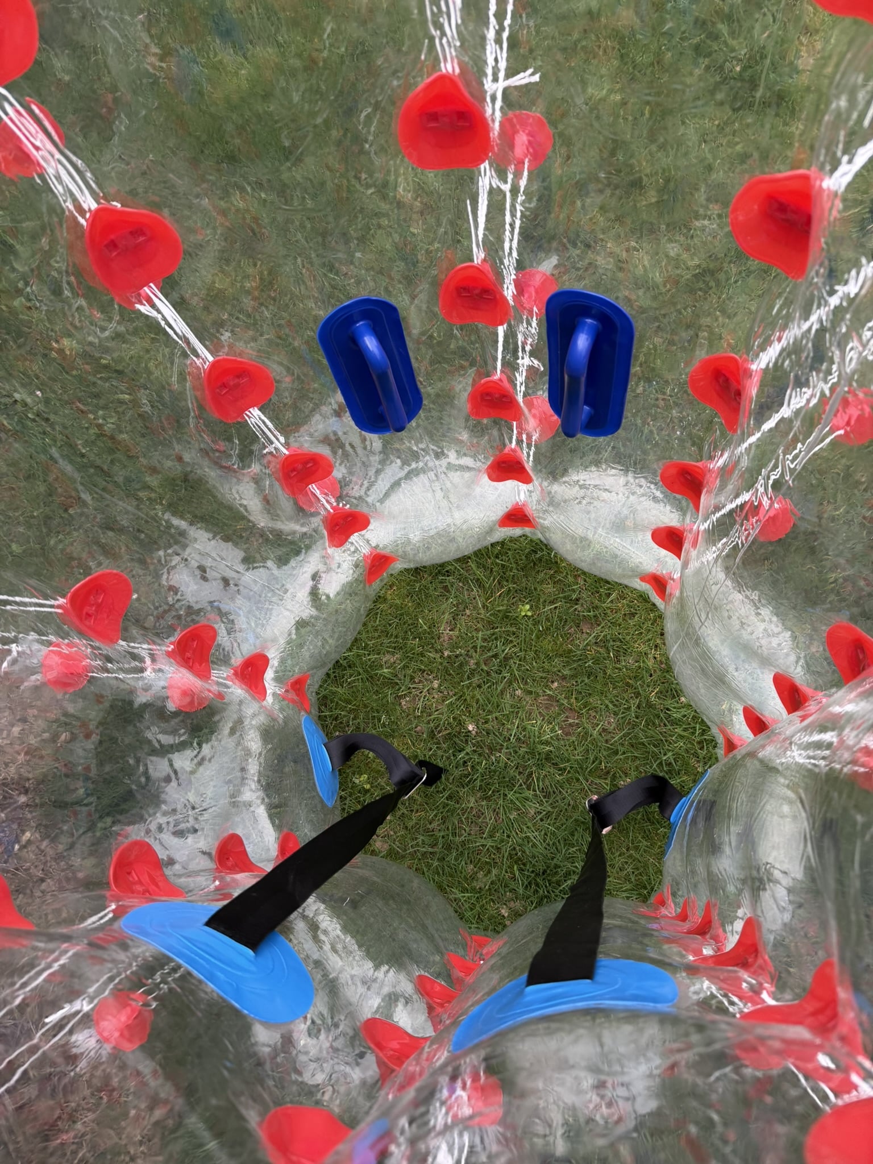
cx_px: 436
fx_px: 807
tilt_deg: -73.0
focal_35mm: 24
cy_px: 582
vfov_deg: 71.6
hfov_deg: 56.8
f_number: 1.78
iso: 125
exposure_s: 1/121
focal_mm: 6.76
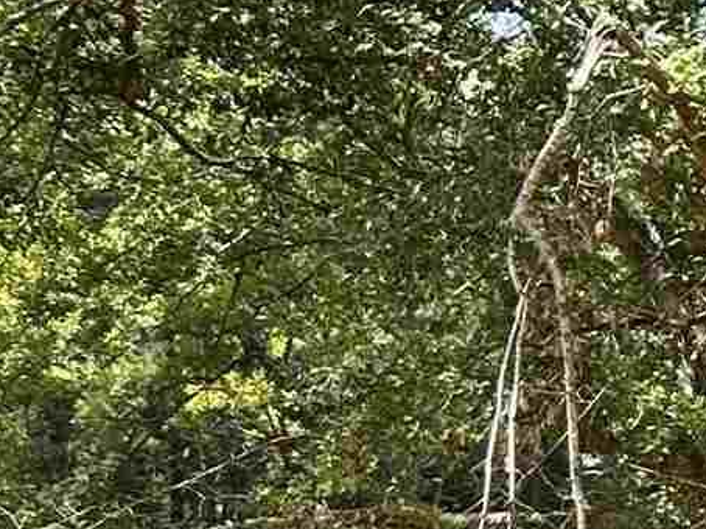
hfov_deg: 8.9
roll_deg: +1.3
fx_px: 3588
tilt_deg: -3.2
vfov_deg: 8.3
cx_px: 2183
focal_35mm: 176
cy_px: 629
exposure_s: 1/1344
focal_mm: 5.7
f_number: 1.5
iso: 50
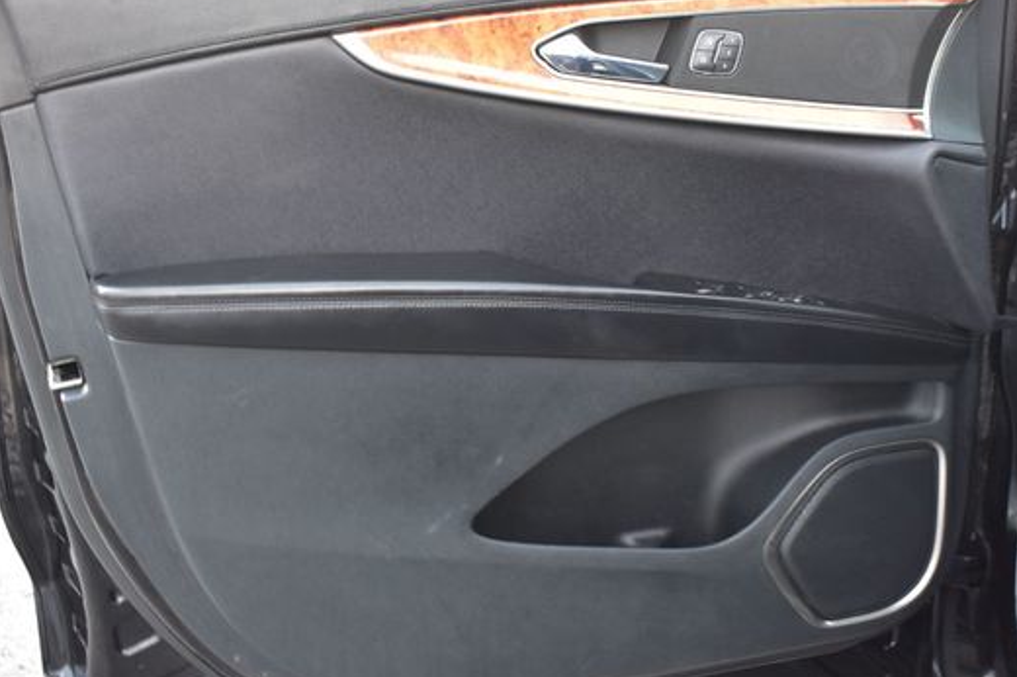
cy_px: 323
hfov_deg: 41.0
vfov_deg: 28.0
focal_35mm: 48
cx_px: 589
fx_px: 1355
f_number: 6.3
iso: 640
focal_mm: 26
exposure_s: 1/15
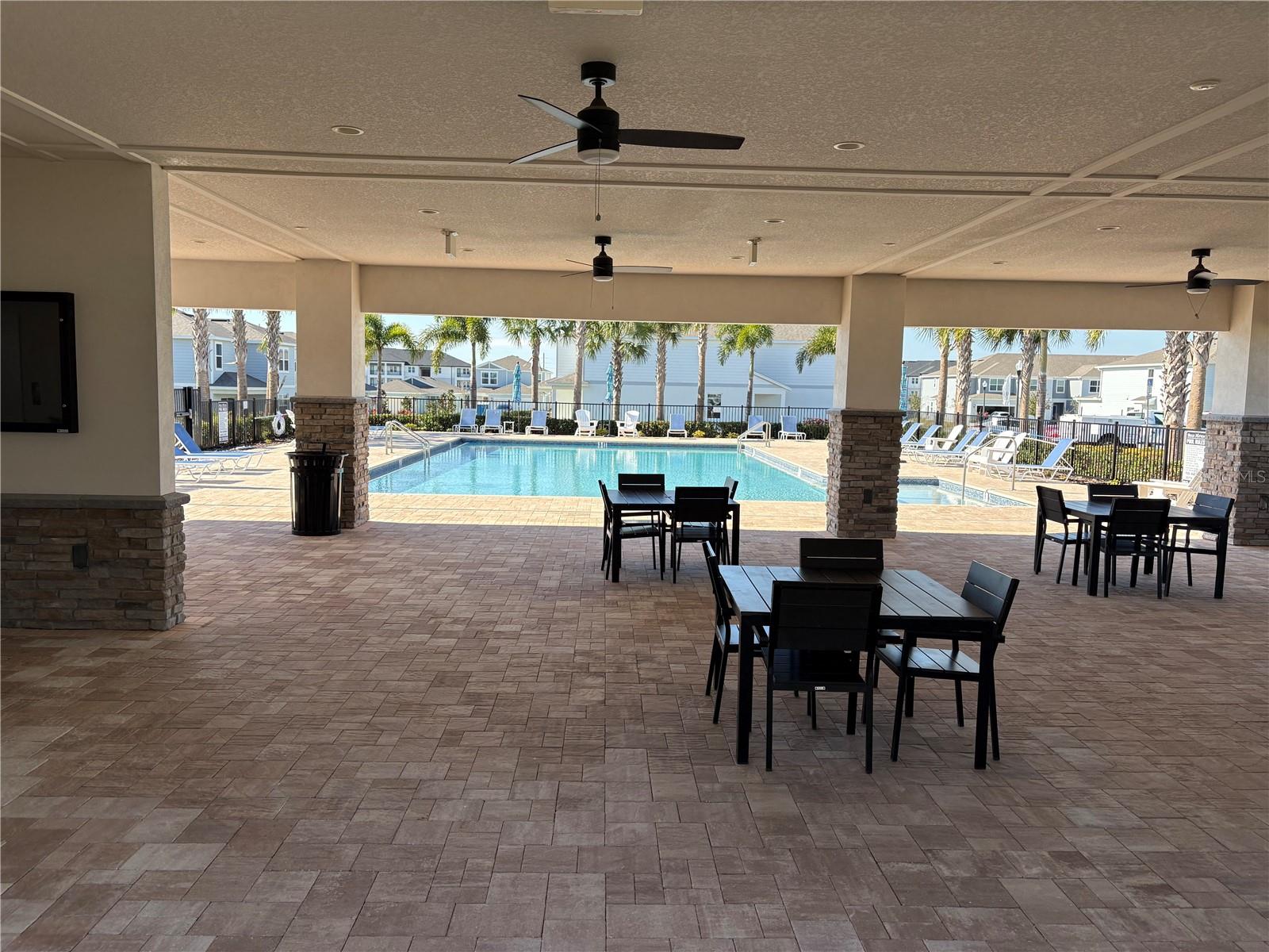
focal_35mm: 26
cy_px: 476
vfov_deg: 53.1
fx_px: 953
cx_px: 634
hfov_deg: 67.3
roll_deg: -1.8
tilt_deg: -4.3
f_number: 1.6
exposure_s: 1/1287
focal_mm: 5.96
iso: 50
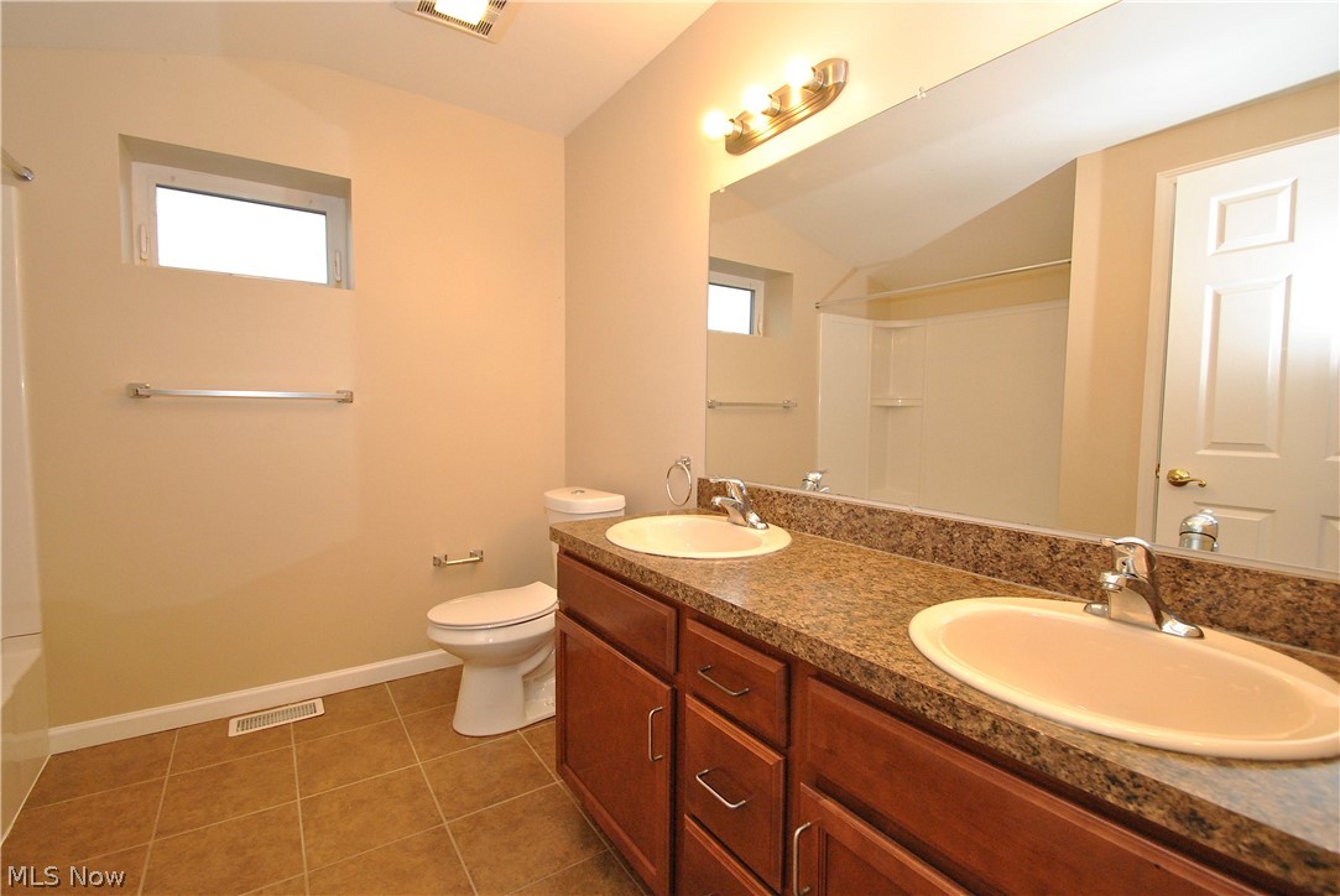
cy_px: 448
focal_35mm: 15
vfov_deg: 77.4
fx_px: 559
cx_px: 670
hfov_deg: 100.3
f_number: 7.1
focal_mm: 10
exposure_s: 1/125
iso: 800
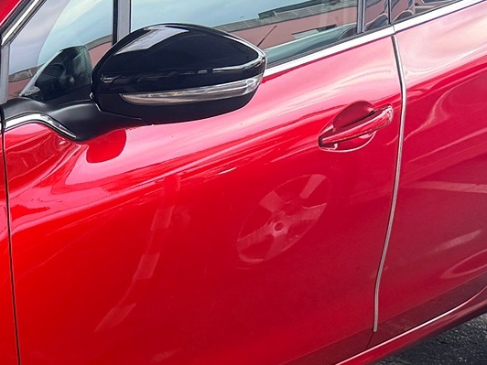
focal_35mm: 91
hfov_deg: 20.4
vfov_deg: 16.0
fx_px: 1280
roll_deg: +0.9
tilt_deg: -22.7
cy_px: 339
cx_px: -70
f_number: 1.78
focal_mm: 6.76
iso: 160
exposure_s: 1/204
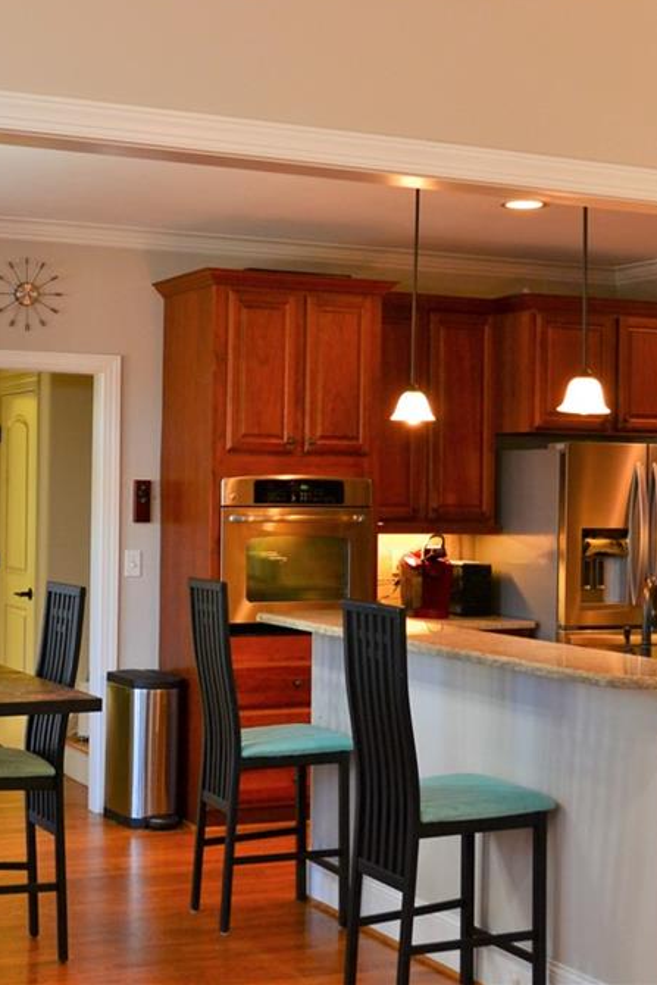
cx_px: 244
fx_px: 1505
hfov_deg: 24.6
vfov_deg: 36.2
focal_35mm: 55
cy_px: 486
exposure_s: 1/20
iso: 400
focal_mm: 24
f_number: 6.3
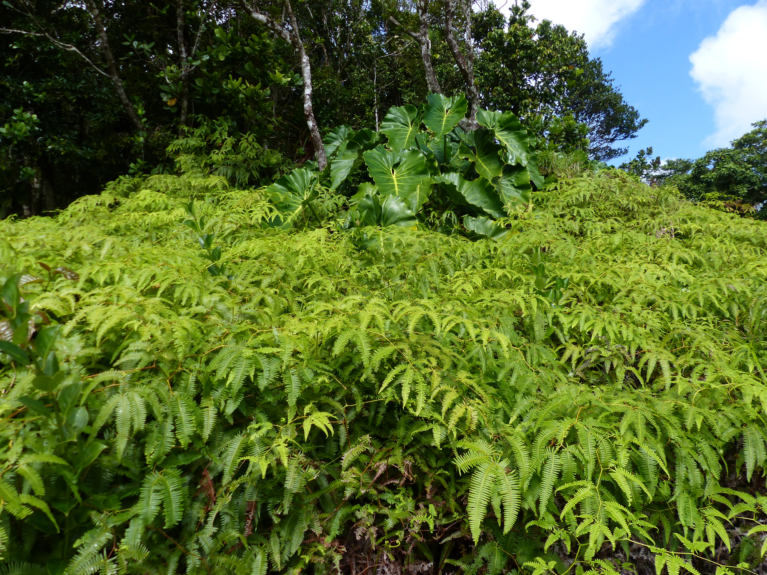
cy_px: 288
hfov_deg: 69.4
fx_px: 554
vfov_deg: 54.9
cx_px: 384
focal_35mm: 25
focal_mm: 4.5
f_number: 4
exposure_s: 1/500
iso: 100
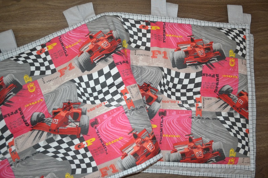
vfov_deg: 43.6
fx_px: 223
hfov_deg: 61.9
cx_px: 134
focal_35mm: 30
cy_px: 89
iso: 900
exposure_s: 1/60
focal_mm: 20
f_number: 3.8
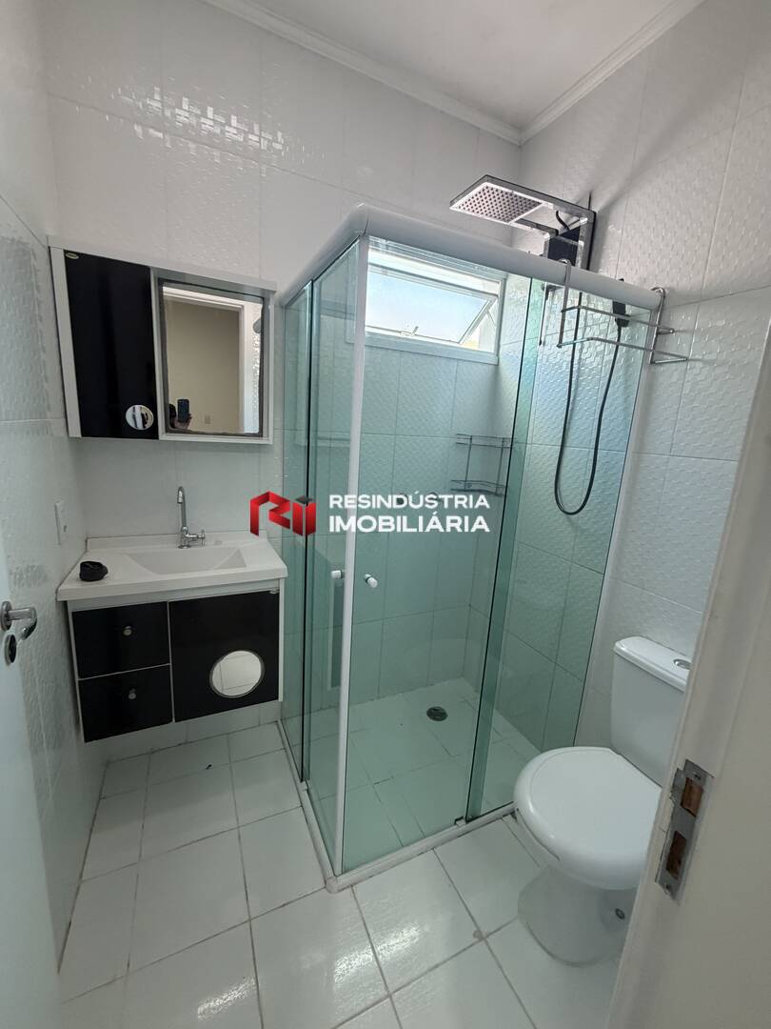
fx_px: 416
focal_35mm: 14
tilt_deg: -11.2
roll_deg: -4.7
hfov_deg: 85.7
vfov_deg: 102.1
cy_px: 514
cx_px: 386
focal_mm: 2.22
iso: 320
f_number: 2.2
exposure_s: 1/115
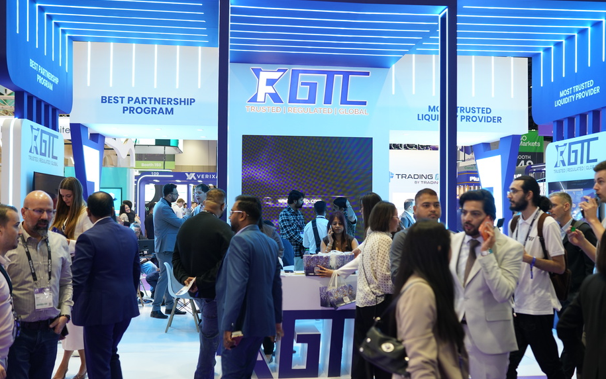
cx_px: 307
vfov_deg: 32.8
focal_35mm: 39
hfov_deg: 50.4
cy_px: 198
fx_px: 644
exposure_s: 1/125
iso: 640
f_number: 2.5
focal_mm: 35
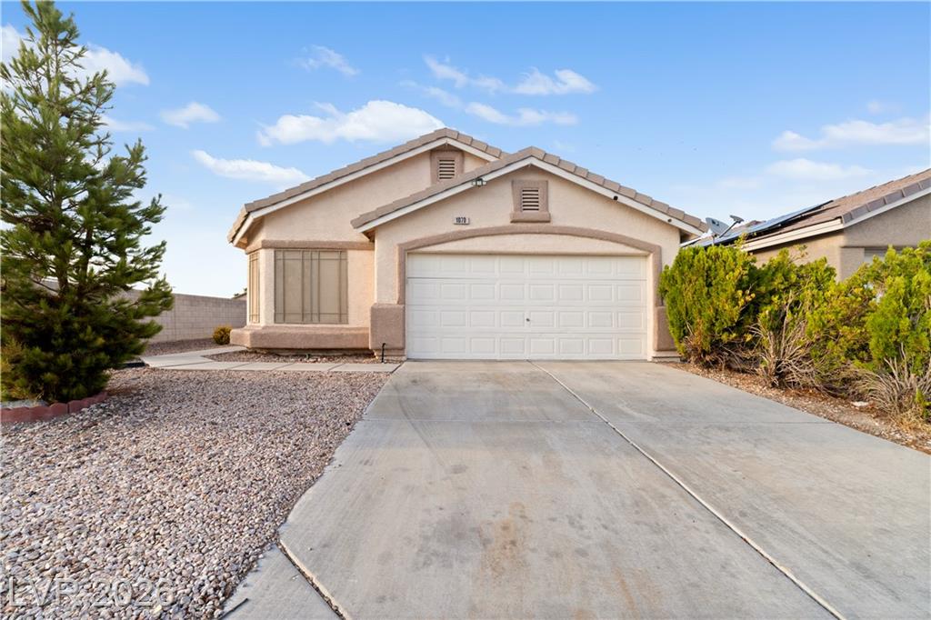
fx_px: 349
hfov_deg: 106.3
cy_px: 310
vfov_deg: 83.2
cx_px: 466
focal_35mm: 14
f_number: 8
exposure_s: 1/30
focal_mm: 9
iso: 100
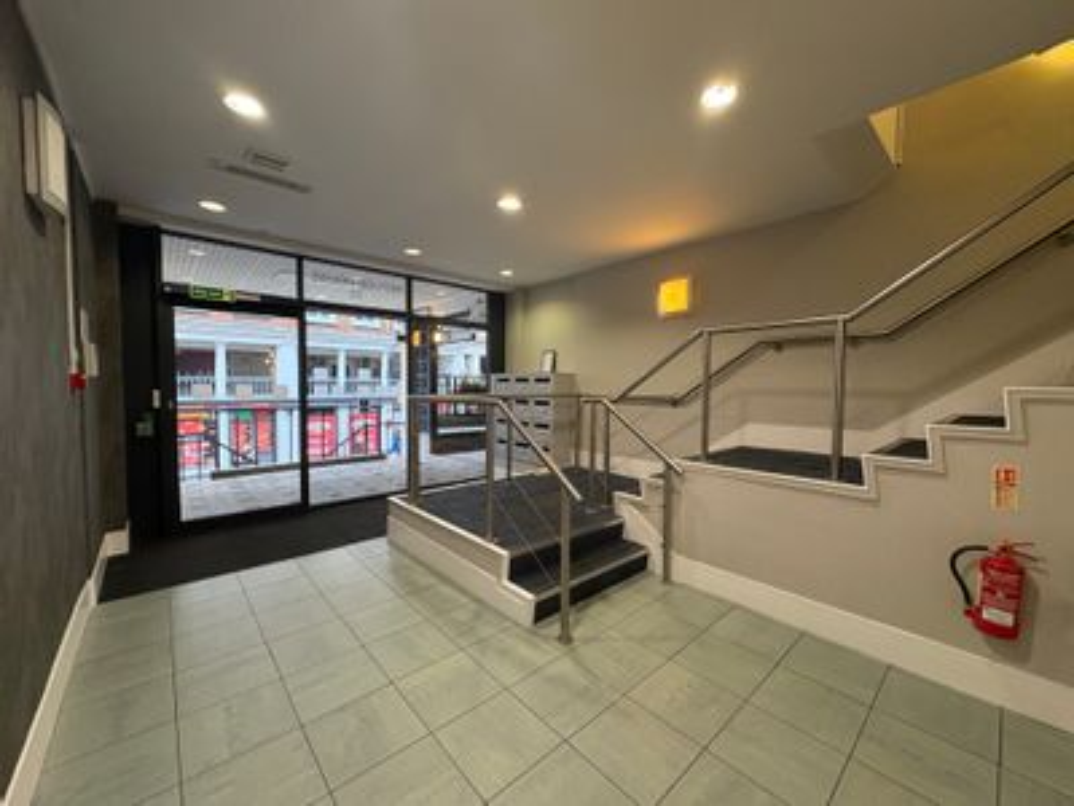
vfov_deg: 85.7
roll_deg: -0.3
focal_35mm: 14
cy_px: 403
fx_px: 434
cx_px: 537
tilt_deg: -2.3
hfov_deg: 102.1
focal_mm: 2.22
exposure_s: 1/50
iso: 200
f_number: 2.2
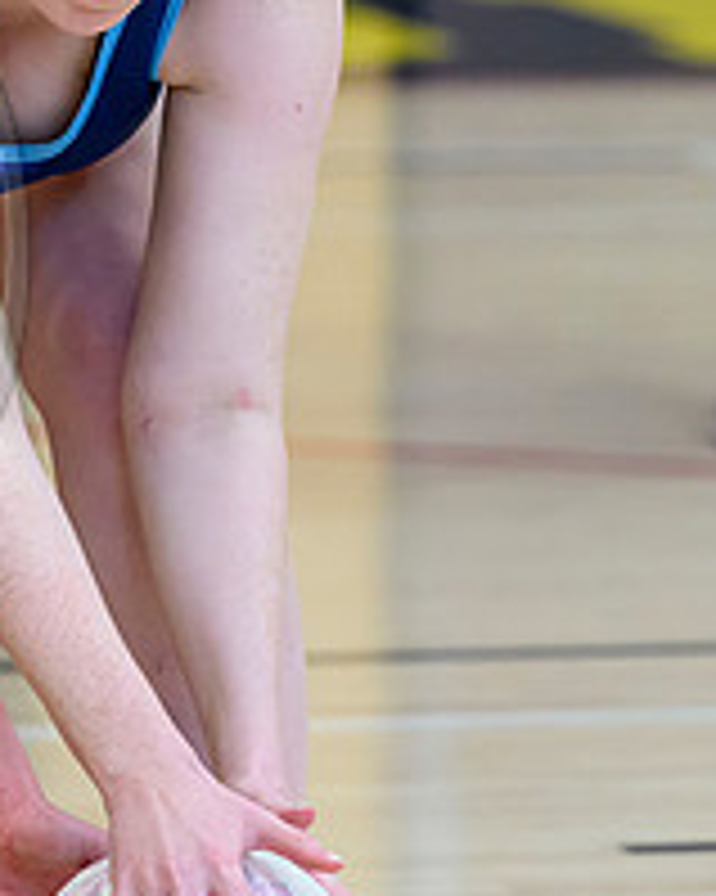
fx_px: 14580
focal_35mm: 550
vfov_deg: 3.5
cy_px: 133
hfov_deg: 2.8
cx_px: 122
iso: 3200
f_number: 3.2
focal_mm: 155
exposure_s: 1/1000
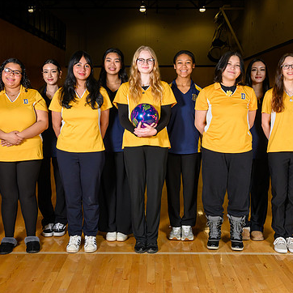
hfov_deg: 34.7
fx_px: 469
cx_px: 145
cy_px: 150
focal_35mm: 49
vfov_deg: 34.7
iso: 500
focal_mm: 28
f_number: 11
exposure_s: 1/160
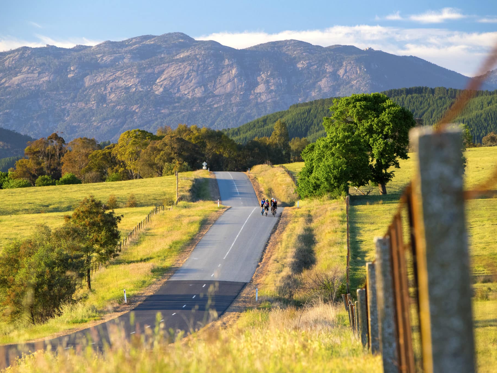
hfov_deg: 9.1
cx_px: 238
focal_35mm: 217
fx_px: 3116
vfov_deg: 6.8
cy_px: 186
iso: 1600
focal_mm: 200
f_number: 7.1
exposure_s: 1/400
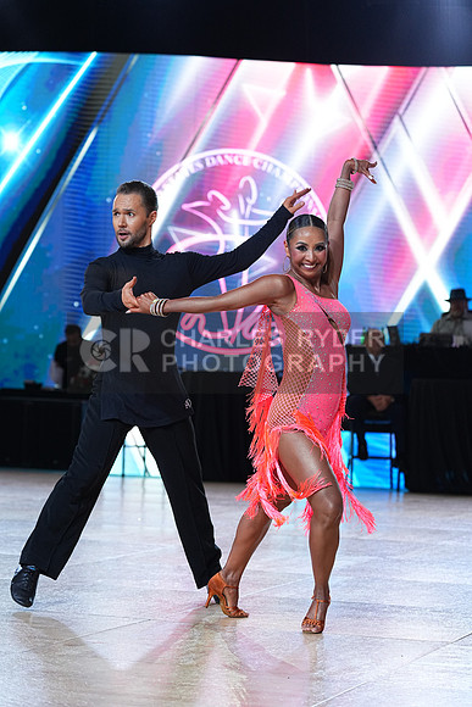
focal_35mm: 99
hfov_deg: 13.8
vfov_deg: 20.6
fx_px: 1946
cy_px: 354
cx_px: 236
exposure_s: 1/500
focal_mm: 99
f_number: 4
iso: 1000
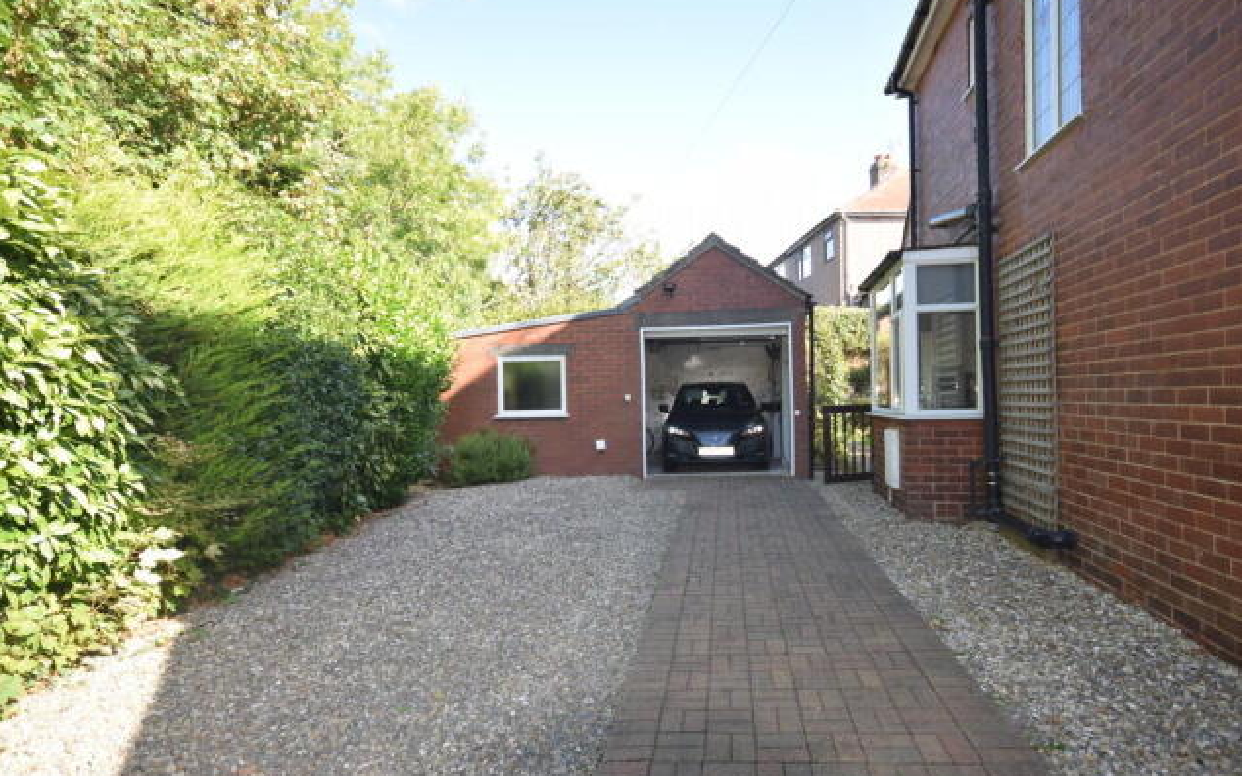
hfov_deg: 83.6
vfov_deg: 58.3
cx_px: 638
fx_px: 695
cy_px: 399
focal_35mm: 21
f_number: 5.6
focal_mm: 13
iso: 140
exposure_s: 1/125
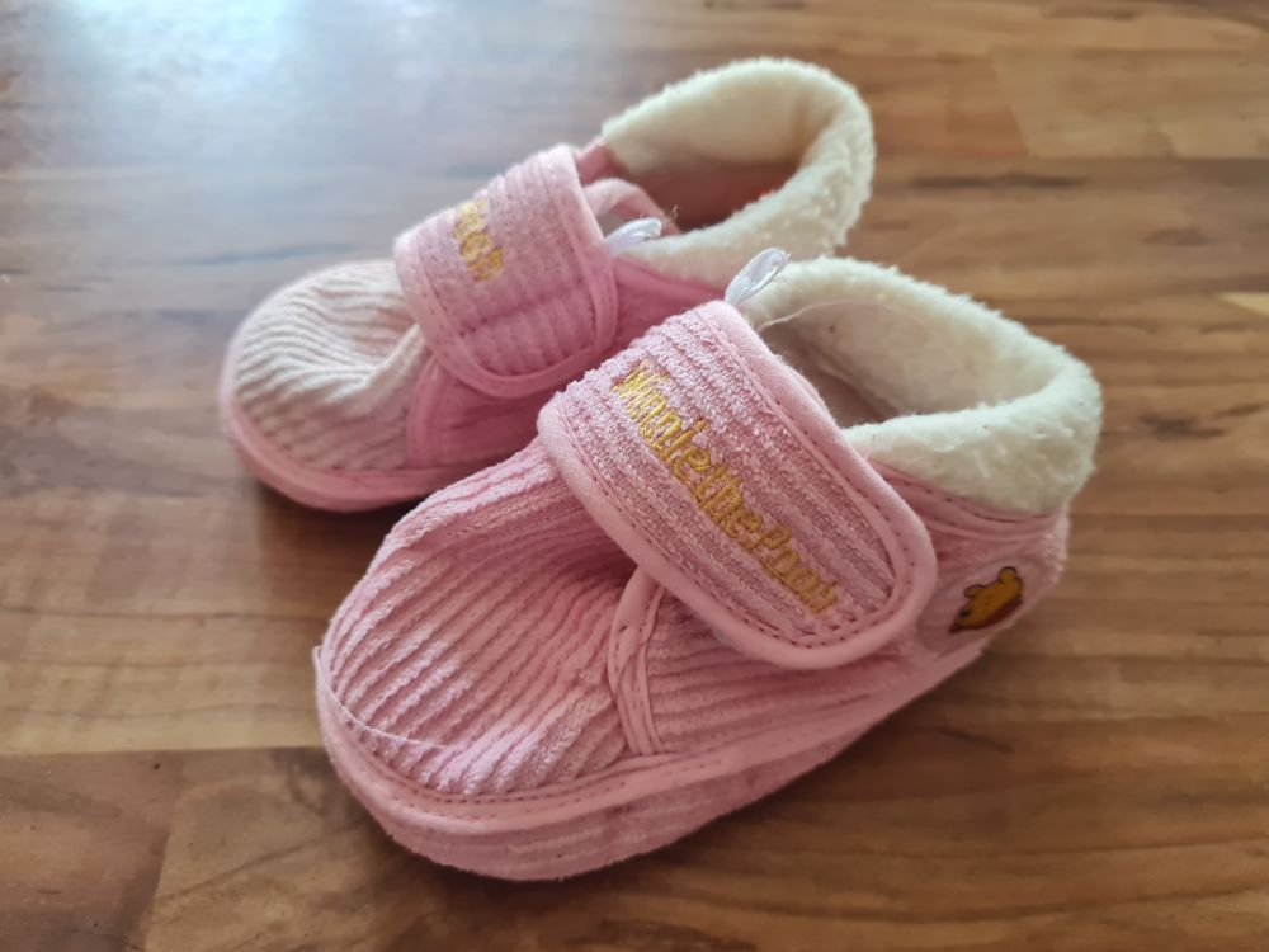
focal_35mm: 26
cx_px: 634
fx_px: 953
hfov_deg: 67.3
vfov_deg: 53.1
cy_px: 476
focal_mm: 5.4
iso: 250
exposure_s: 1/50
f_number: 1.8
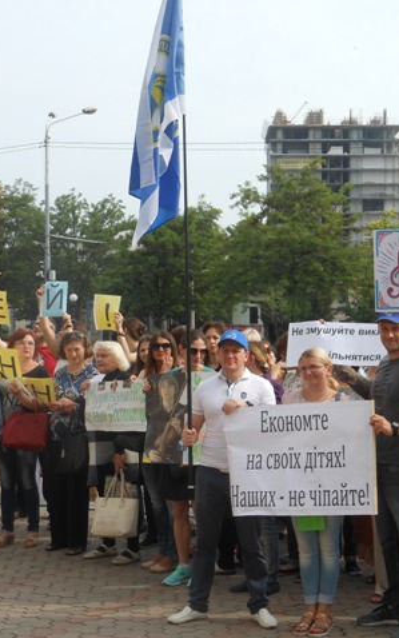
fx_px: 1235
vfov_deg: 29.0
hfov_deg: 18.3
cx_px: 268
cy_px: 319
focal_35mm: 71
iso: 80
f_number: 4
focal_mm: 8.9
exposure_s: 1/400
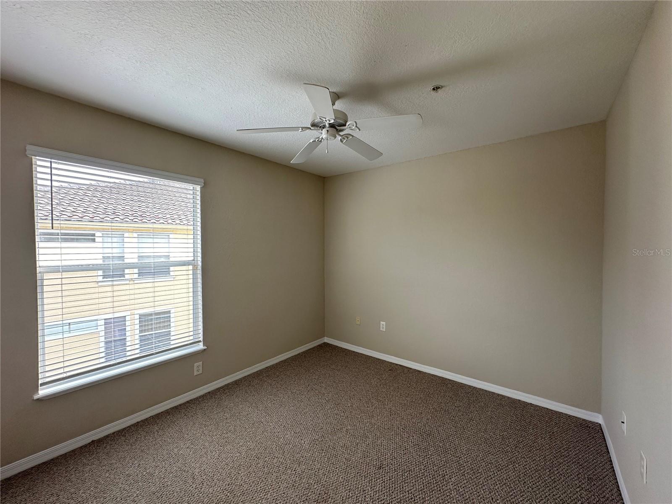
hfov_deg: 102.1
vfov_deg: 85.7
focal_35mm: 14
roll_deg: +0.0
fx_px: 272
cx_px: 336
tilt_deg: -0.7
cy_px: 252
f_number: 2.2
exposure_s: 1/99
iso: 100
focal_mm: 2.22
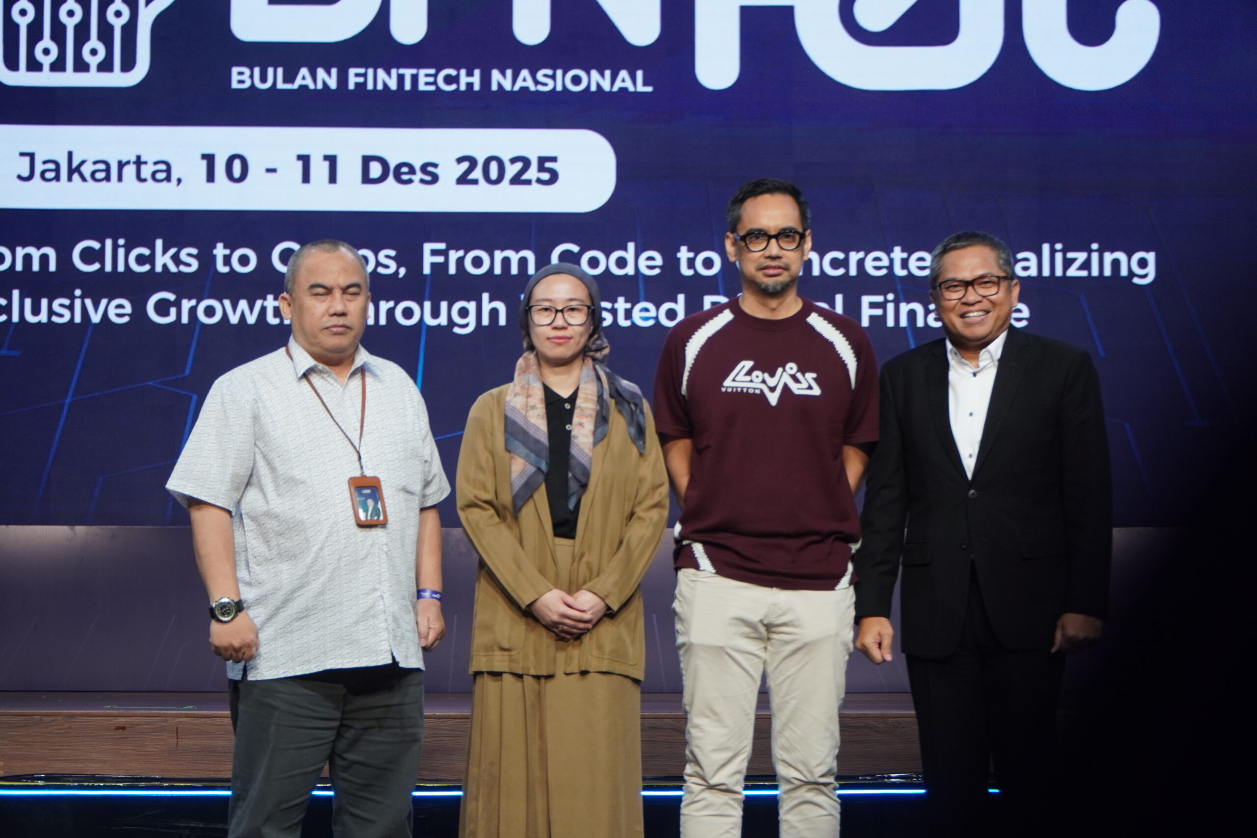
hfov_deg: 19.7
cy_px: 419
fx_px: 3614
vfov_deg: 13.2
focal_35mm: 104
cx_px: 628
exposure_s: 1/125
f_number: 4
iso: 640
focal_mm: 69
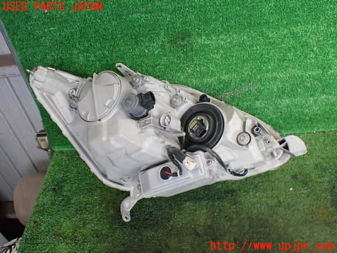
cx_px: 168
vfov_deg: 46.8
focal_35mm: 30
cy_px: 126
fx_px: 292
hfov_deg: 60.0
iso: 640
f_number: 2.3
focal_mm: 5.4
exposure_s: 1/125
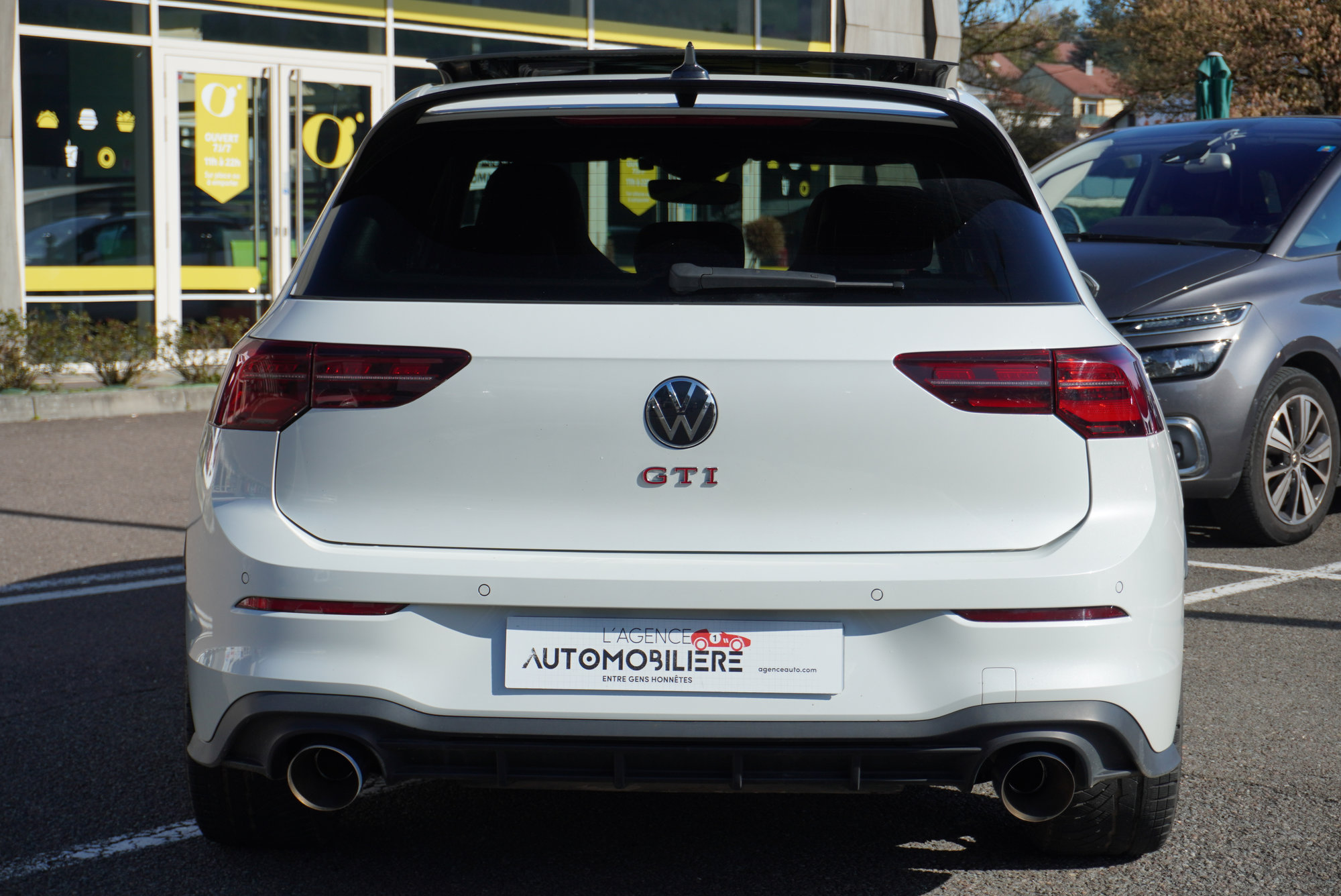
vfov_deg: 21.1
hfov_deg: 31.2
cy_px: 448
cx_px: 670
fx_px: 2404
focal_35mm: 64
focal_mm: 43
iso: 100
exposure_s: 1/400
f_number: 5.6
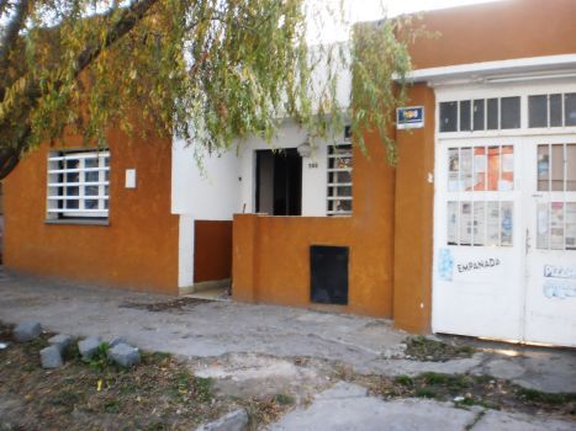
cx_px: 288
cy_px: 216
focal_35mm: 36
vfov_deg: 39.6
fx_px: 599
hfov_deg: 51.4
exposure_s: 1/80
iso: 200
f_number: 3.1
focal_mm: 6.3
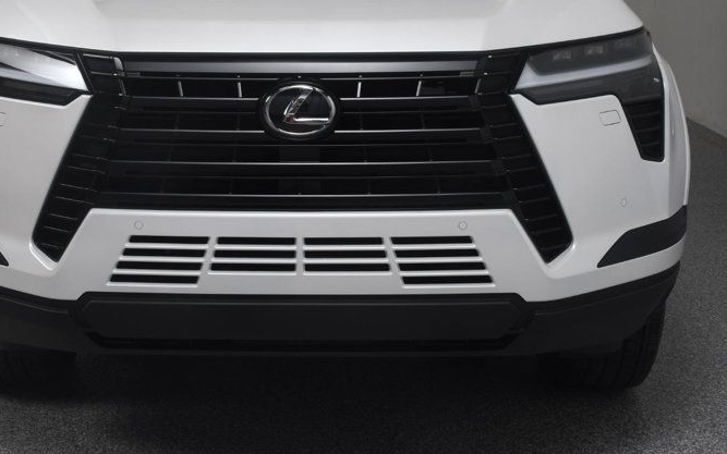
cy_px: 91
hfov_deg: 33.3
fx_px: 1209
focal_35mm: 61
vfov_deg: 21.0
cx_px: 276
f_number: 13
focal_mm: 26
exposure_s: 1/160
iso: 100
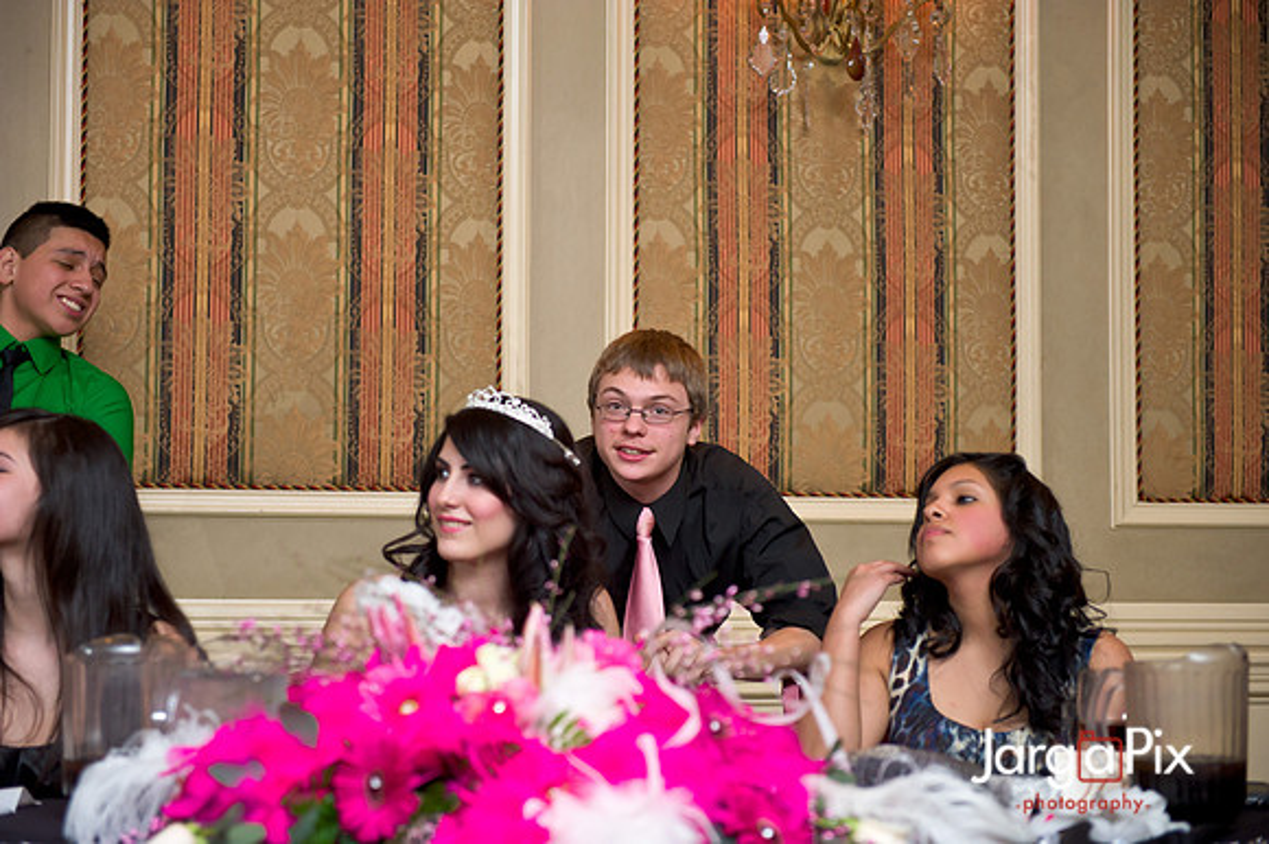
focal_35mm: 70
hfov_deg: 28.9
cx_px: 634
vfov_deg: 19.4
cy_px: 422
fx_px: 2466
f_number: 3.2
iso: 1600
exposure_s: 1/125
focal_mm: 70
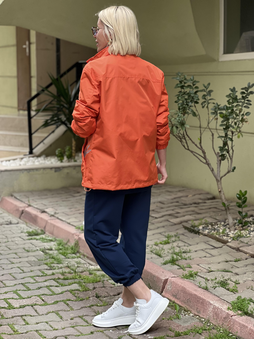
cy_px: 170
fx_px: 753
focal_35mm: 77
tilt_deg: -5.1
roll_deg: -0.6
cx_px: 127
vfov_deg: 25.3
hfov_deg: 19.1
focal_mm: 9
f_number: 2.8
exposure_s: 1/121
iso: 160
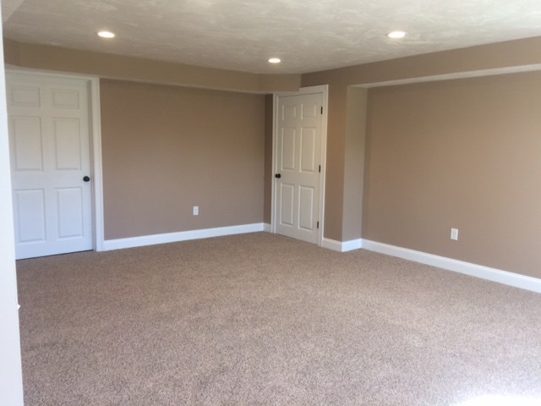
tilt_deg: -8.5
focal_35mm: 29
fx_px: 453
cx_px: 270
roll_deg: -0.4
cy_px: 203
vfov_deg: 48.2
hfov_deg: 61.7
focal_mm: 4.15
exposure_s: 1/40
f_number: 2.2
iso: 40
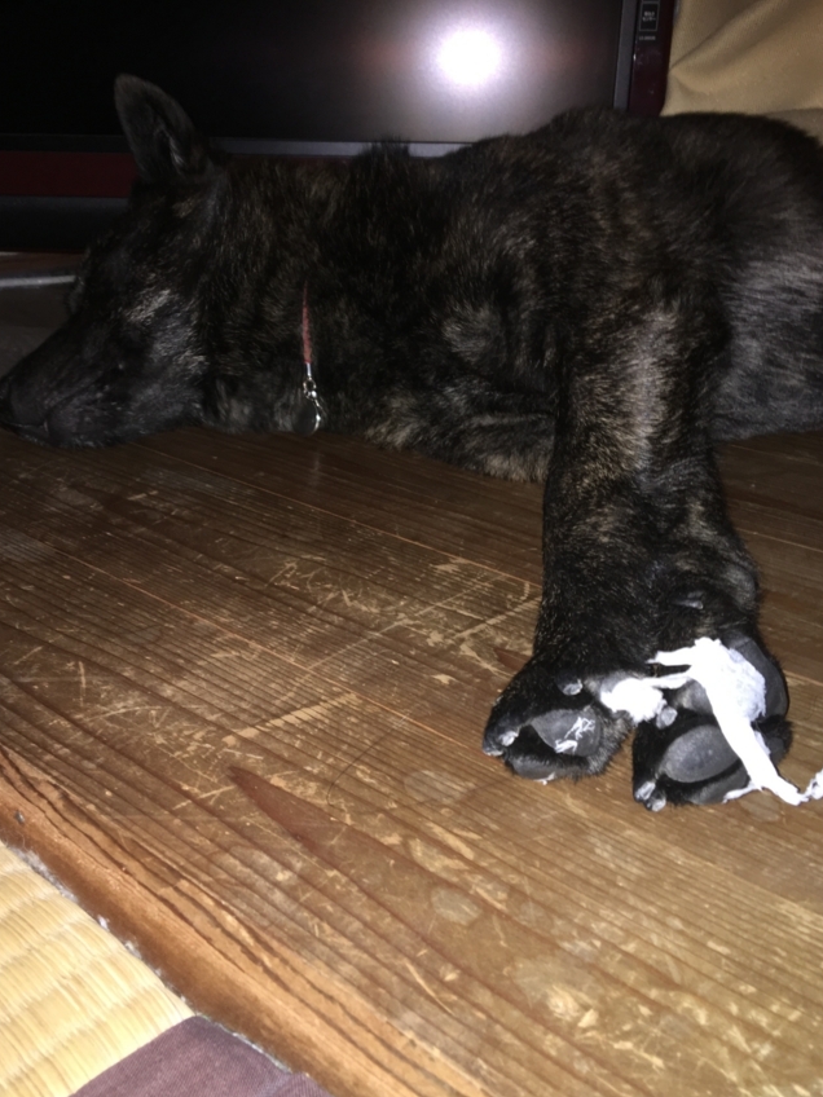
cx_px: 364
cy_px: 538
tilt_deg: -22.8
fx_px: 1110
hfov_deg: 40.6
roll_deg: -1.4
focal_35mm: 35
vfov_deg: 52.6
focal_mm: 4.15
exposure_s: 1/16
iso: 32
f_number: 2.2
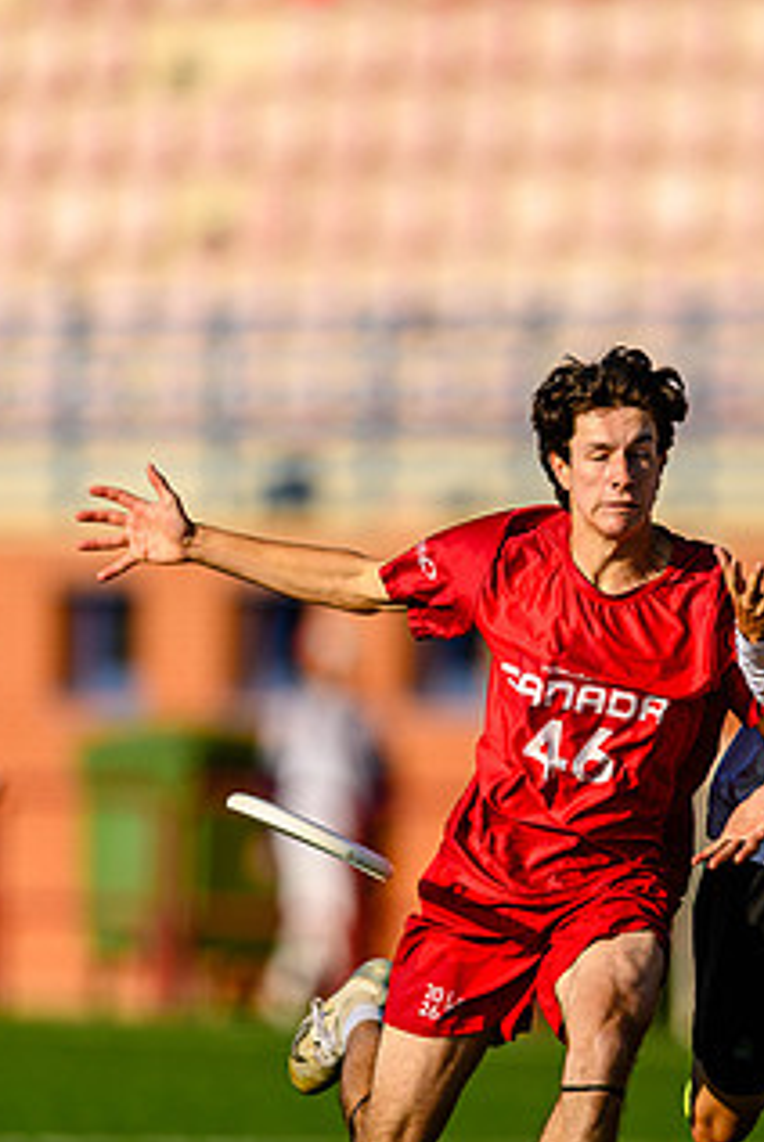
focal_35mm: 731
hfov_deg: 1.9
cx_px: 703
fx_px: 23218
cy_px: 675
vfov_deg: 2.8
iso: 100
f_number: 3.2
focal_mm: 400
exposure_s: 1/1600
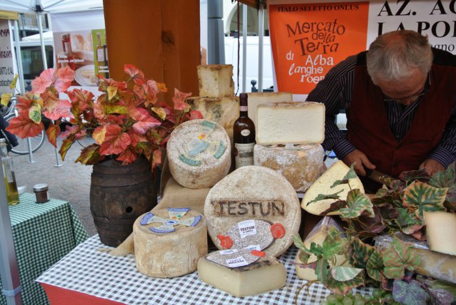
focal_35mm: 29
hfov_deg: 63.6
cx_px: 228
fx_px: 368
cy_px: 152
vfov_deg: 45.1
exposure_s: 1/125
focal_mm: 11
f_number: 3.5
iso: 110
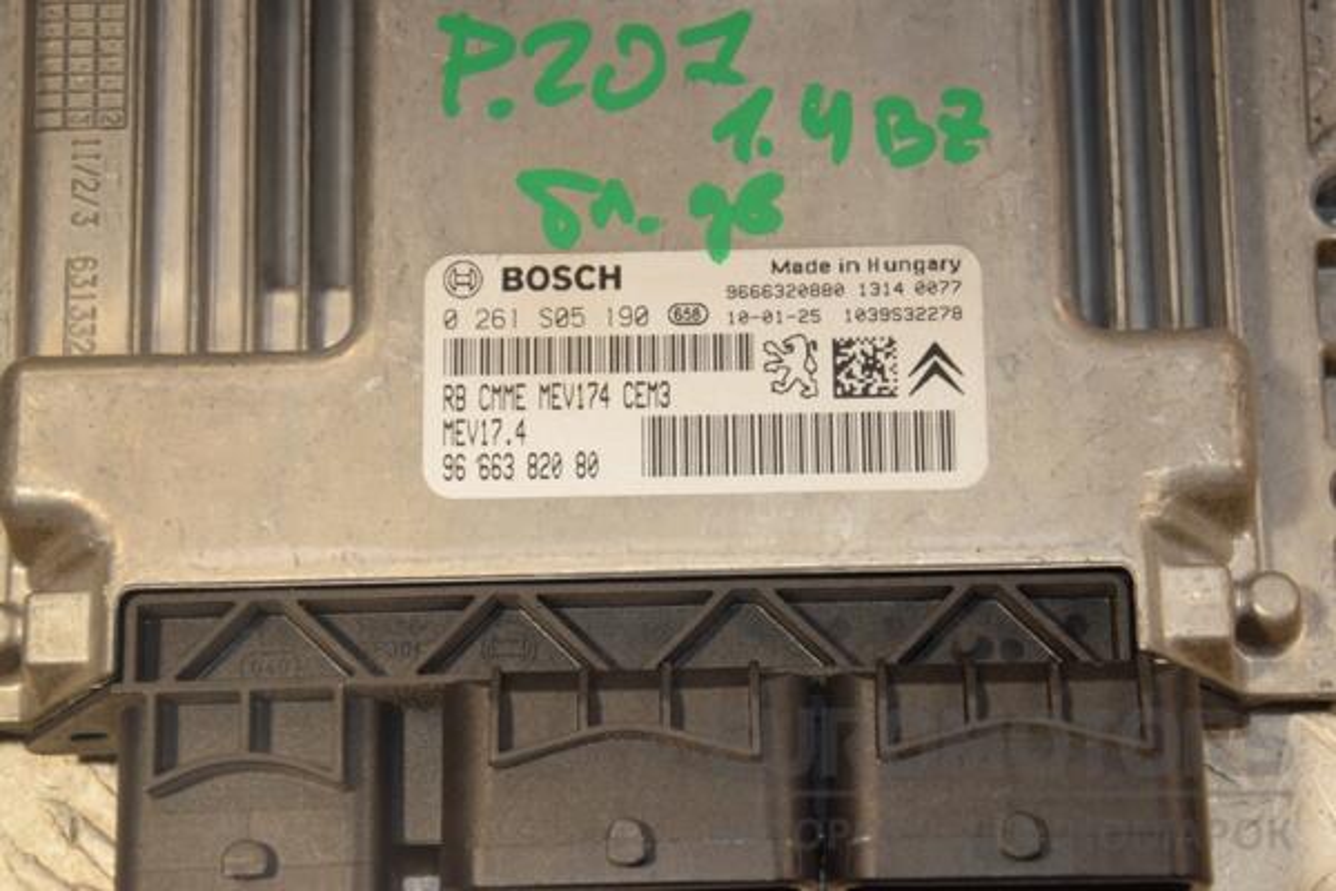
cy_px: 446
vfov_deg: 12.2
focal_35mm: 112
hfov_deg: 18.2
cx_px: 668
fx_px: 4175
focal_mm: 75
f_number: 7.1
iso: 800
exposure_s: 1/200
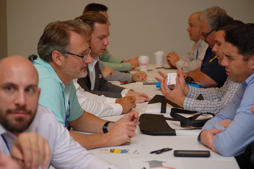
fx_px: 867
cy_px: 84
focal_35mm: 123
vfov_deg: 11.1
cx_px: 127
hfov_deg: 16.7
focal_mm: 82
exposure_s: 1/60
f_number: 4.5
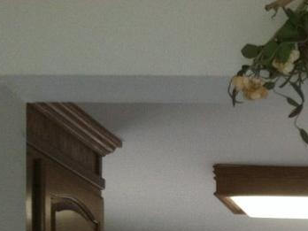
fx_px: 1290
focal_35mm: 145
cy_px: 435
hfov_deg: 12.4
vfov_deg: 9.6
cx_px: 559
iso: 80
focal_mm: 3.85
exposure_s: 1/25
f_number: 2.8
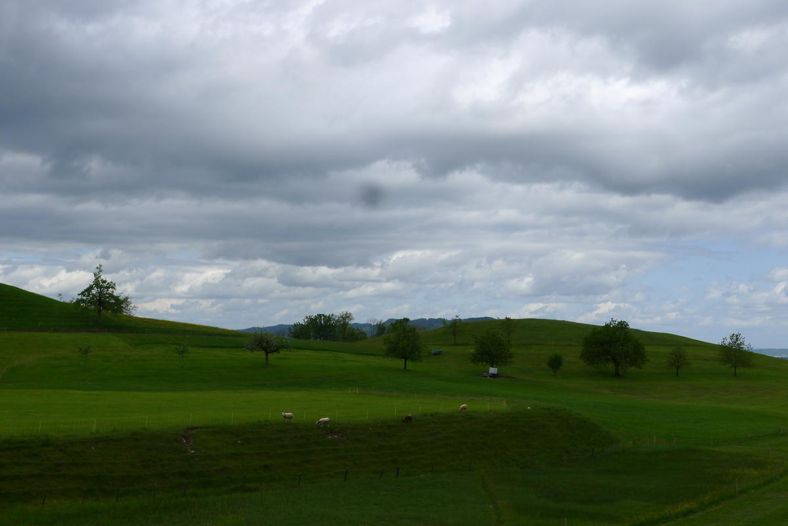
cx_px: 394
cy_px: 263
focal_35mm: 47
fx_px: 1029
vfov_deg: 28.7
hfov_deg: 41.9
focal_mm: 10
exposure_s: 1/1000
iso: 80
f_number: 4
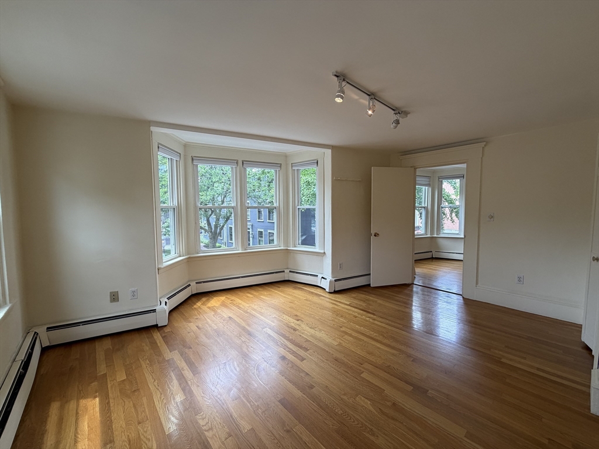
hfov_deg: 102.1
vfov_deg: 85.7
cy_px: 224
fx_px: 242
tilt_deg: -3.6
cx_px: 300
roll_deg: +0.8
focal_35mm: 14
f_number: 2.2
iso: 100
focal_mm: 2.22
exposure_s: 1/120
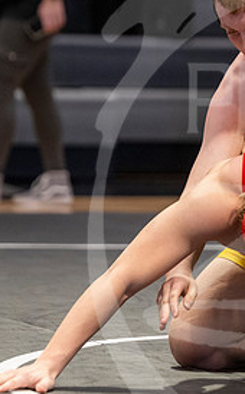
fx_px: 3813
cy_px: 273
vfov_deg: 5.9
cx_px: 244
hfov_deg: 3.7
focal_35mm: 356
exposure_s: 1/1000
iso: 3200
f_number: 2.8
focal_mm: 135
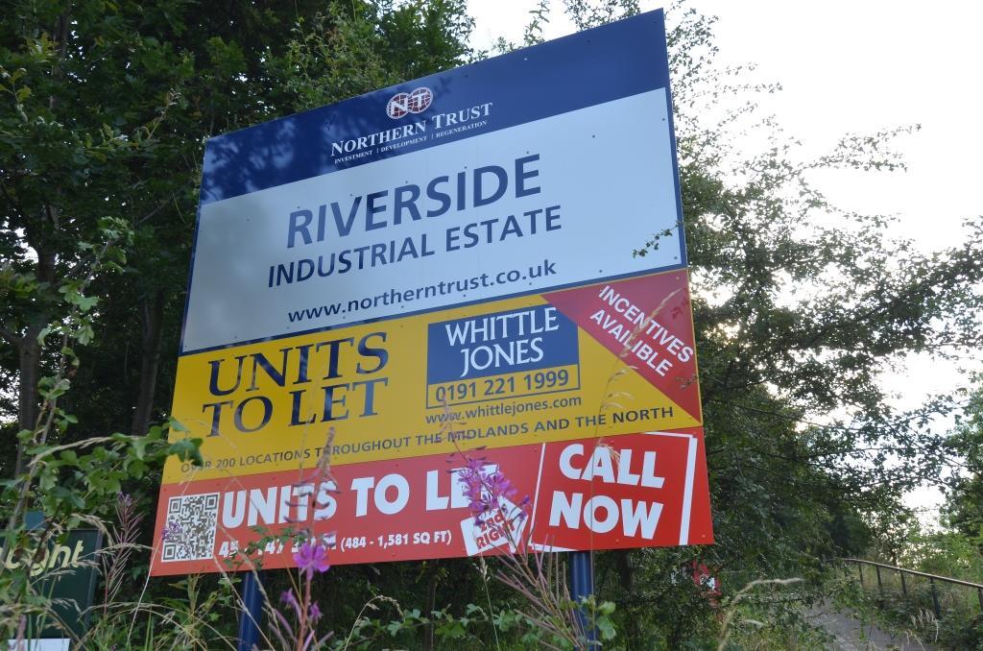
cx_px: 492
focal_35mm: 30
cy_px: 326
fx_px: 817
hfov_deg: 62.0
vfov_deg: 43.4
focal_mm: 20
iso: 160
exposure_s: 1/80
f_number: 8
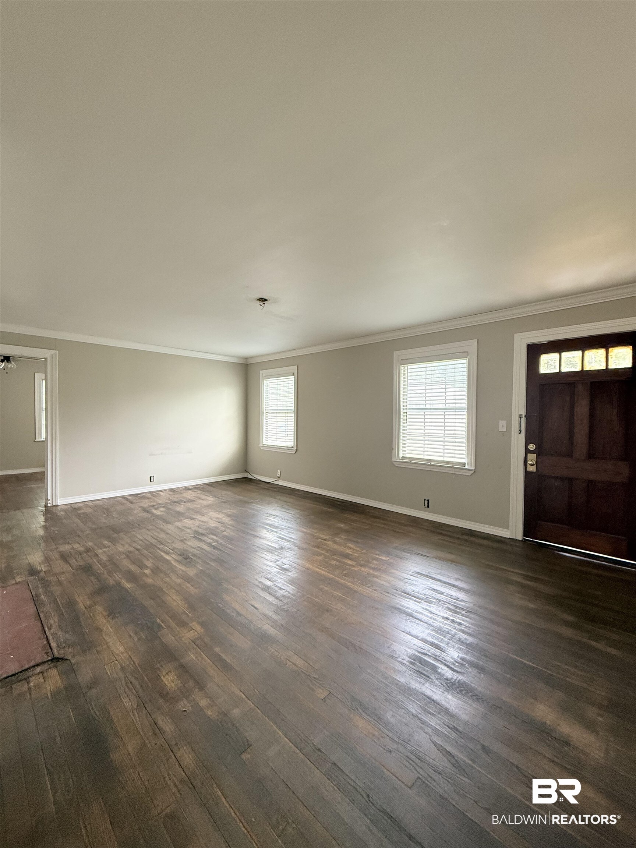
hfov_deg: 85.7
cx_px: 318
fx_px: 343
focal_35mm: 14
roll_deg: -0.5
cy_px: 424
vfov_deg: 102.1
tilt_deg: +0.1
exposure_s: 1/120
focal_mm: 2.22
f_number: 2.2
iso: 320
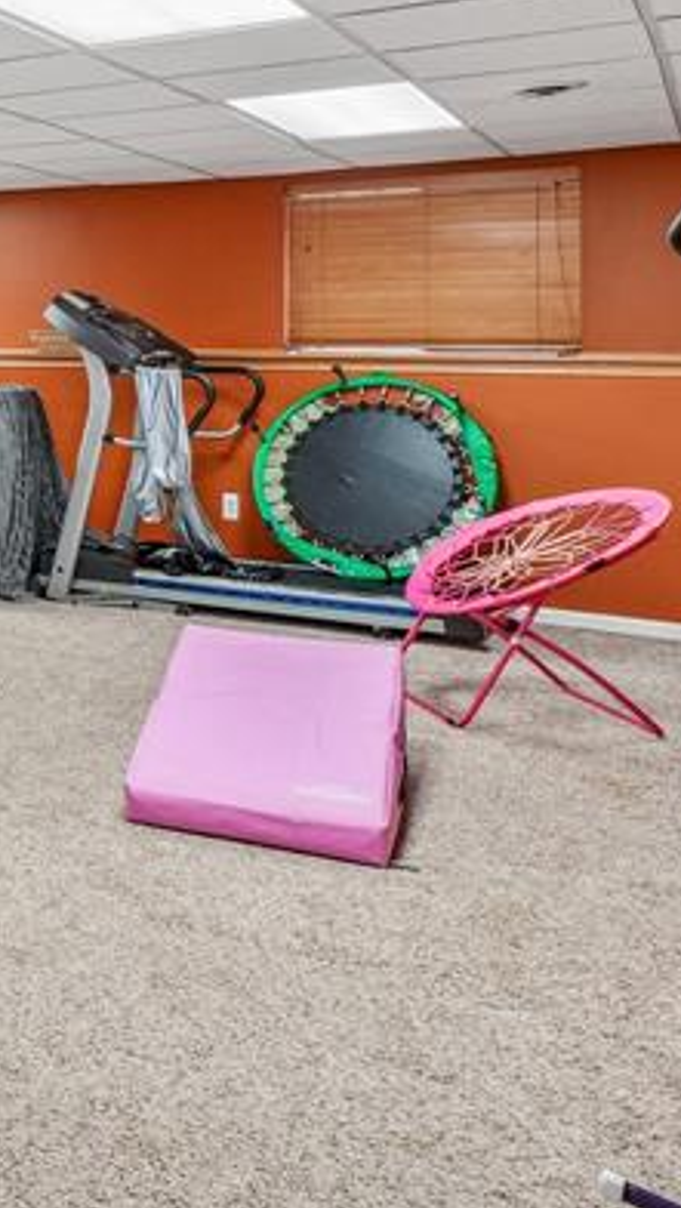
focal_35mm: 41
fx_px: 1314
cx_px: -453
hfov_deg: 21.8
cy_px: 345
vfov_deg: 48.0
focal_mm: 10
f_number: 8
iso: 400
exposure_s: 1/10
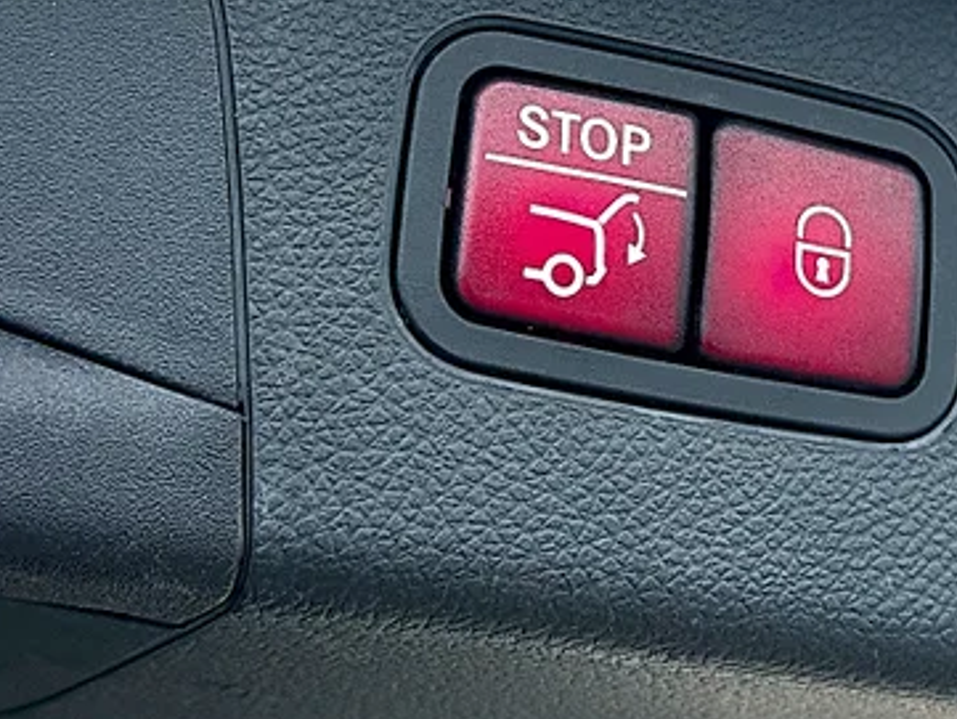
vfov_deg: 15.8
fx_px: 2572
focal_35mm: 93
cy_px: 137
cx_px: 745
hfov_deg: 20.9
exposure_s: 1/587
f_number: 1.78
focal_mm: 6.86
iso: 64
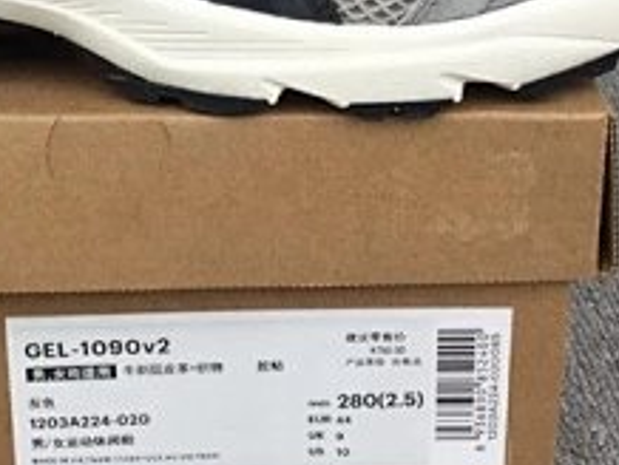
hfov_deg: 21.3
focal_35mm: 91
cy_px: -11
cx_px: 145
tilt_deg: -19.3
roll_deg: +0.4
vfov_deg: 15.9
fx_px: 1629
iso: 25
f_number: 2.4
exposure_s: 1/193
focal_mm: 3.3
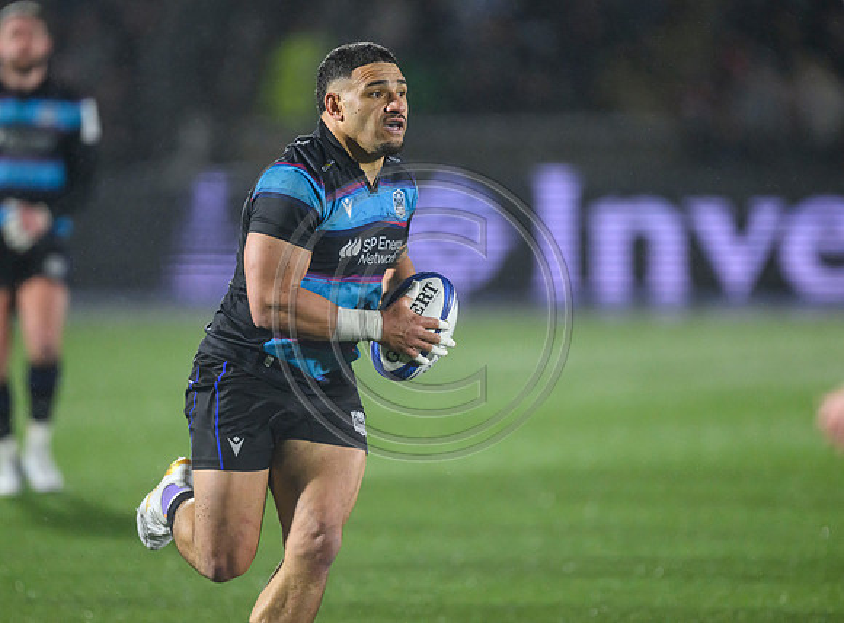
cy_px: 288
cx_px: 342
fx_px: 11158
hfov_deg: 4.3
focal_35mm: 460
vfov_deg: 3.2
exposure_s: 1/2000
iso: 5000
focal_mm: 400
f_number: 3.2
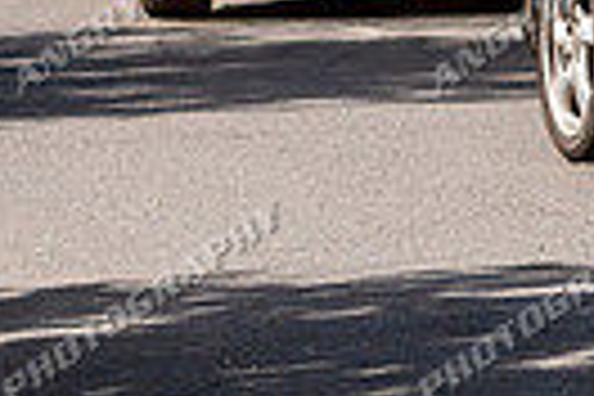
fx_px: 11252
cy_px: -412
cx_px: 1138
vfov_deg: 2.0
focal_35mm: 682
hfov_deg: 3.0
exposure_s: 1/4000
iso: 200
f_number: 4
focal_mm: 92
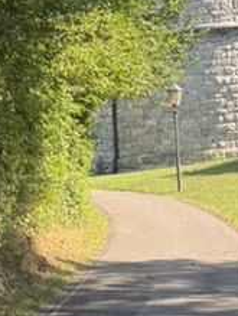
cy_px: 7
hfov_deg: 13.2
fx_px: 1024
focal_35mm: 112
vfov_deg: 17.2
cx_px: 62
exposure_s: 1/1005
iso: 80
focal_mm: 6.76
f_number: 1.78
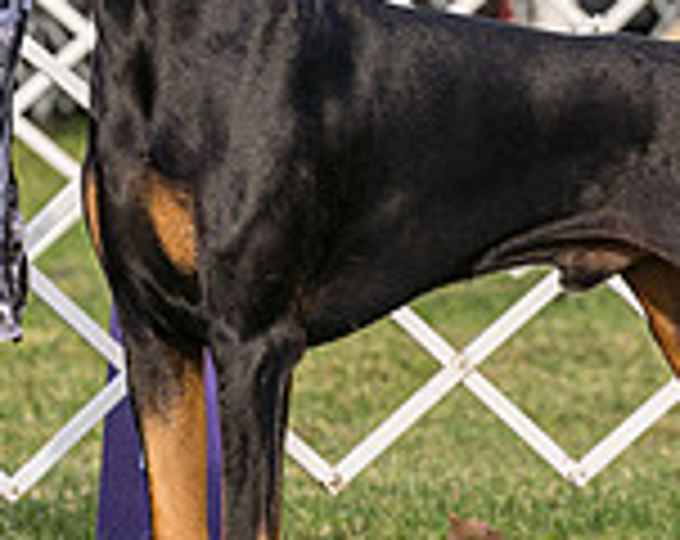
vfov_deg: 2.4
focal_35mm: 652
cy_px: -86
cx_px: 92
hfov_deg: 3.0
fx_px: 13088
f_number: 5.6
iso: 500
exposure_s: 1/800
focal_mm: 155
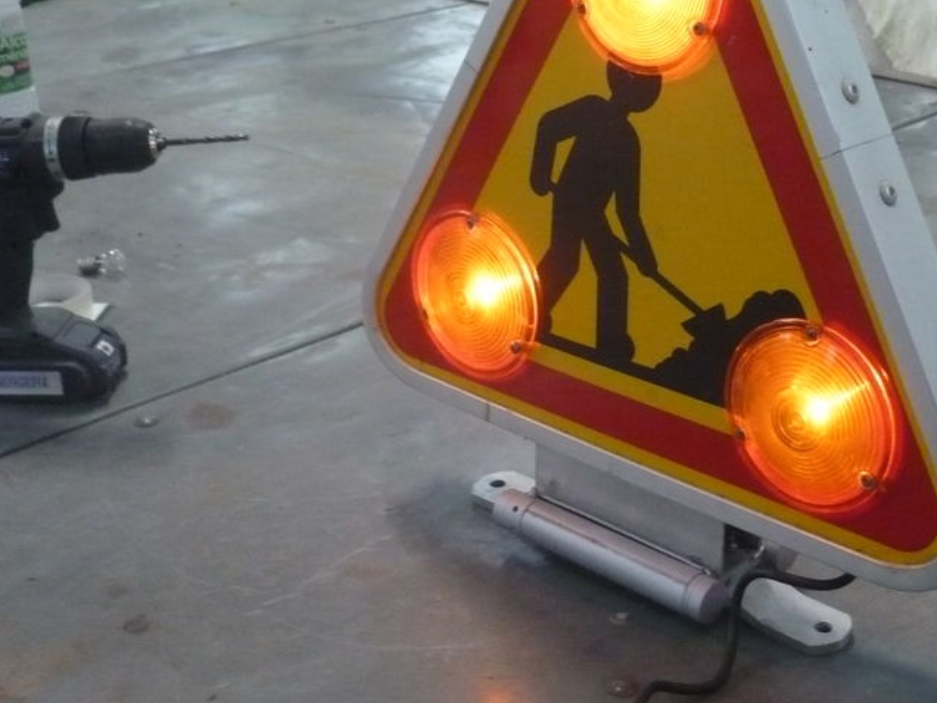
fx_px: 1489
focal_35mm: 55
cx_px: 682
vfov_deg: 26.3
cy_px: 209
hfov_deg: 34.3
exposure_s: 1/13
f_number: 2.8
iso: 400
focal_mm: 5.8
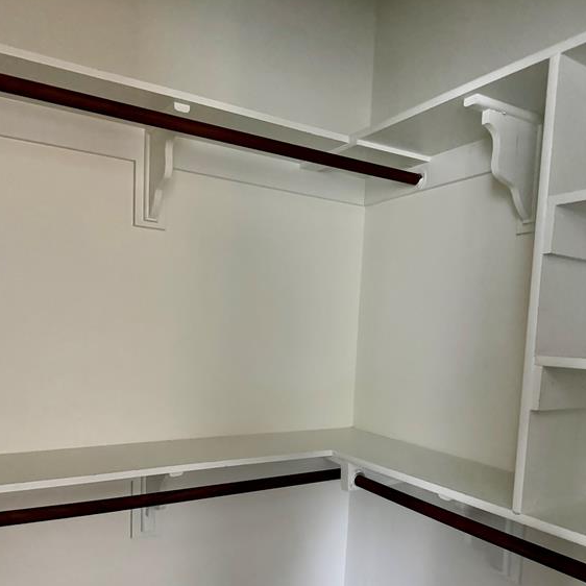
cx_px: 290
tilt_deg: -6.2
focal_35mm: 29
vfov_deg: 54.5
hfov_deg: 55.6
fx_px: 555
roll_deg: -2.5
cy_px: 390
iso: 1000
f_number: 1.78
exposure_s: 1/35
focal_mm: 6.76
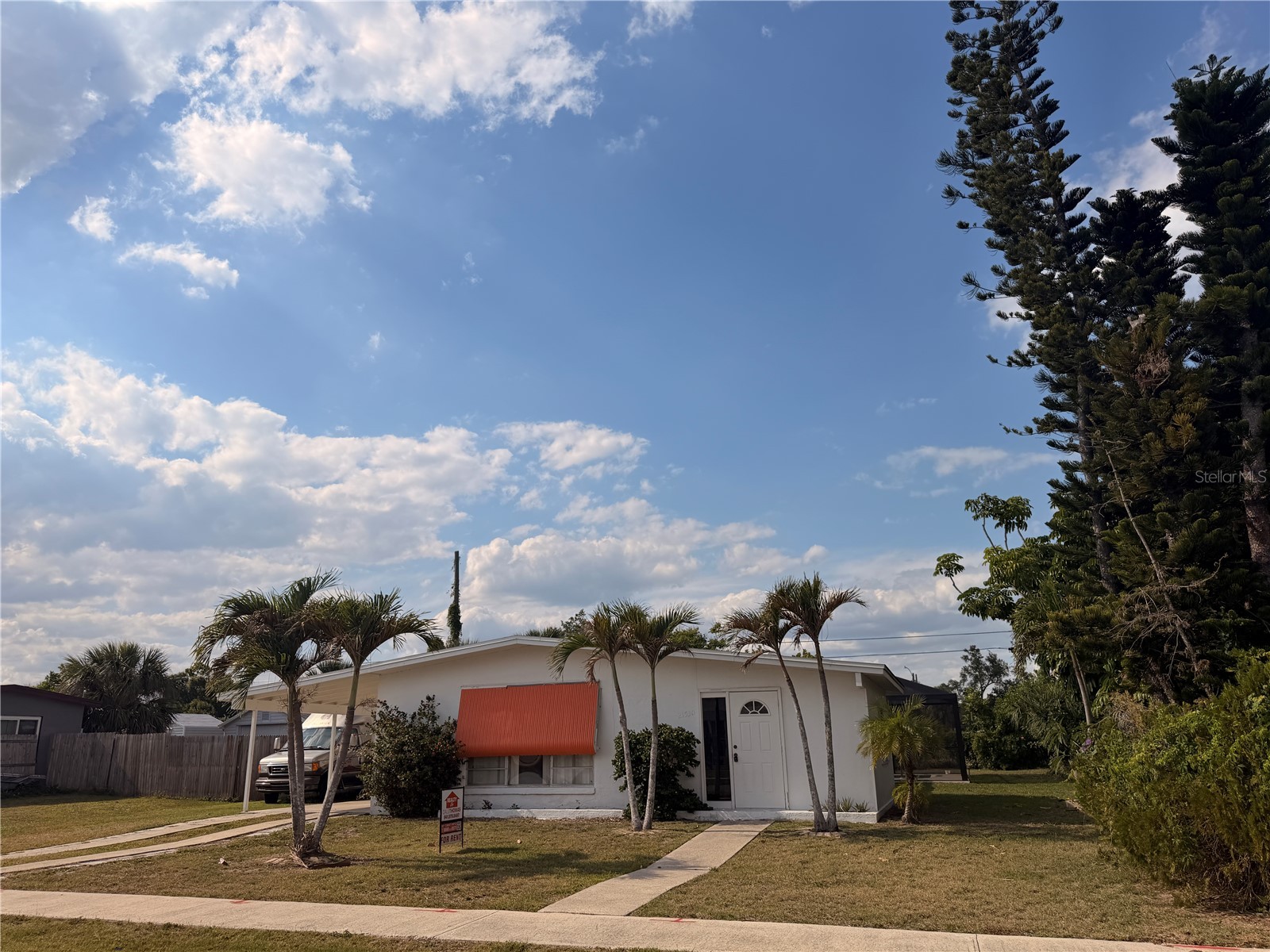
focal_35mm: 24
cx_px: 635
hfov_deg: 71.6
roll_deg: +0.9
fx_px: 881
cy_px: 476
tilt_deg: +16.0
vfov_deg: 56.8
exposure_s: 1/9091
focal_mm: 6.76
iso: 80
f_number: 1.78
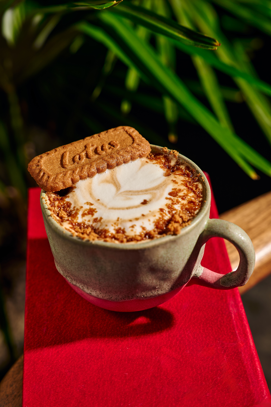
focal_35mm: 70
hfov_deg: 19.5
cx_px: 136
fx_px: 790
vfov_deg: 28.8
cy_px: 204
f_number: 5
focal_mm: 70
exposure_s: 1/100
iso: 100
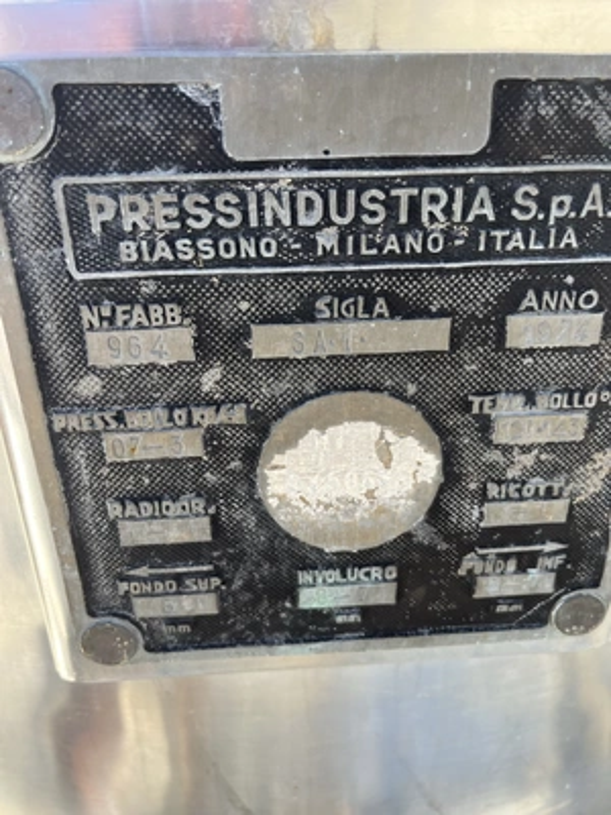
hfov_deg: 53.1
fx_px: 612
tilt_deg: -24.8
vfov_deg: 67.3
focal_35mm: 26
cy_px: 408
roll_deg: +1.8
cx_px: 306
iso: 50
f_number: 1.6
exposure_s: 1/300
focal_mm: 5.1
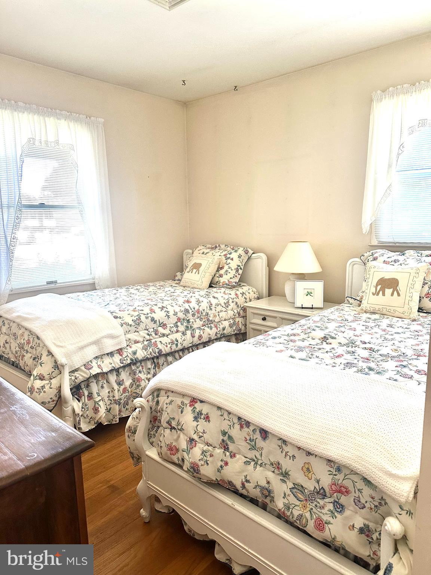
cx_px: 216
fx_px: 398
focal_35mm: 24
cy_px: 288
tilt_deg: -8.0
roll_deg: +1.3
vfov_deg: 71.6
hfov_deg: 56.8
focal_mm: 6.86
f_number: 1.78
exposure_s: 1/60
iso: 320
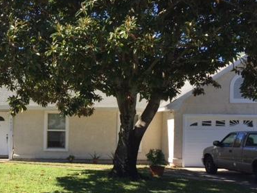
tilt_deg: +0.0
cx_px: 63
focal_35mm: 50
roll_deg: -1.5
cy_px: 147
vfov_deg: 28.6
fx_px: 371
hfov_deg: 37.2
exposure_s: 1/706
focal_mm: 4.15
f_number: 2.2
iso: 32
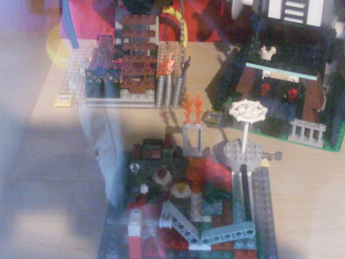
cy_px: 45
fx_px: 648
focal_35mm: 65
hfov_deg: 29.8
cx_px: 200
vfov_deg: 22.2
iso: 1200
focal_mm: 6.3
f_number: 3.1
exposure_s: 1/60
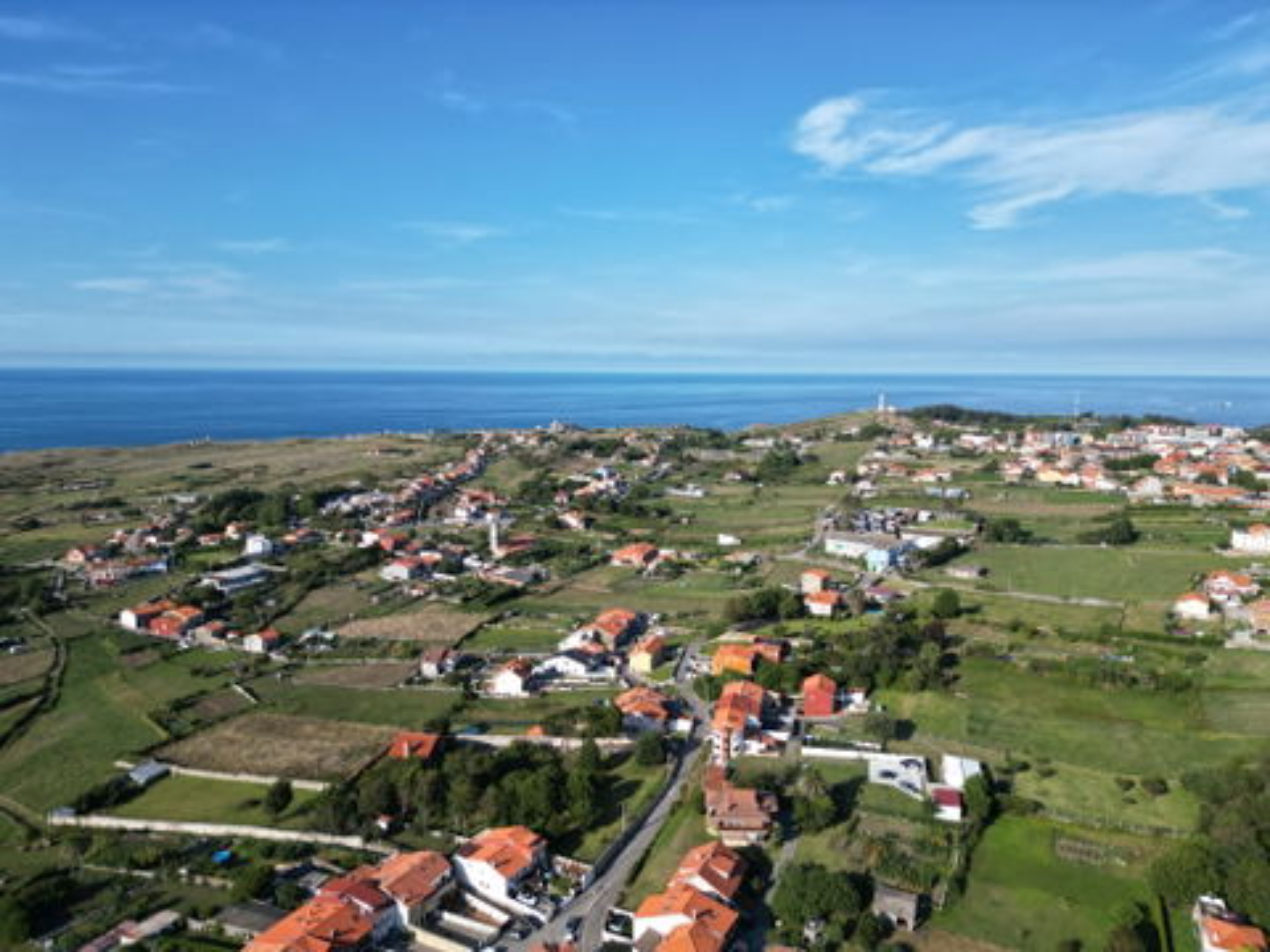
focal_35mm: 24
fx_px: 881
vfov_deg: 56.8
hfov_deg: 71.6
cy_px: 476
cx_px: 635
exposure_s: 1/2500
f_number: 1.7
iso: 100
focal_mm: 6.72
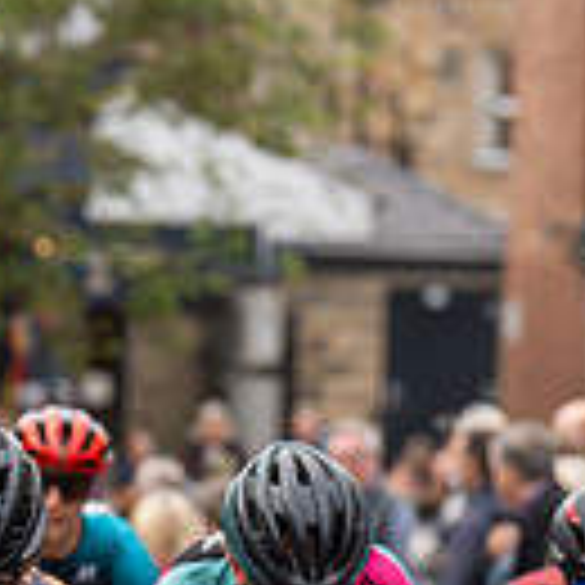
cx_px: -166
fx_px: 7896
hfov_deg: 4.2
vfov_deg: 4.2
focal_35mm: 413
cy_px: 488
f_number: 3.5
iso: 500
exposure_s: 1/500
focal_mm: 109
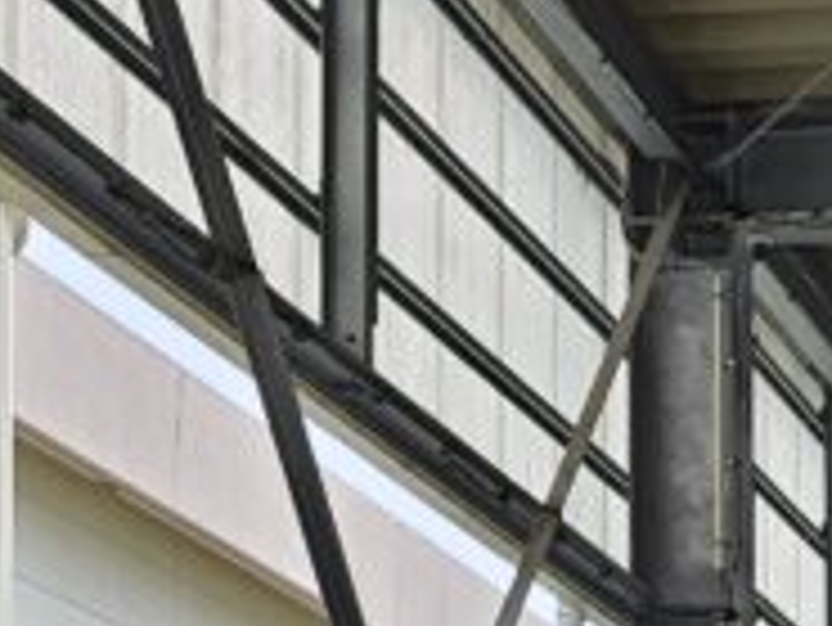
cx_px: 1570
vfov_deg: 10.7
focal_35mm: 127
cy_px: 1247
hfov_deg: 13.6
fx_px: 3054
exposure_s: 1/207
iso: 32
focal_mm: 6.3
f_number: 1.7
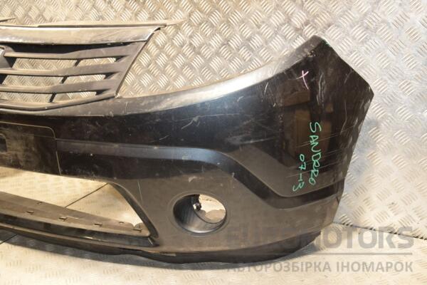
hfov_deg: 43.6
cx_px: 214
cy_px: 142
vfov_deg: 29.9
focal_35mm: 45
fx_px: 534
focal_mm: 30
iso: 800
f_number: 5
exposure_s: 1/100
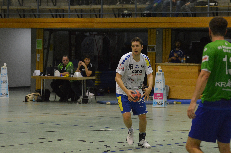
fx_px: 1058
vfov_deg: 8.3
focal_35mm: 165
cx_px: 116
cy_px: 76
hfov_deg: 12.5
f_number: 4.5
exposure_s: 1/500
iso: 3200
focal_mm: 110
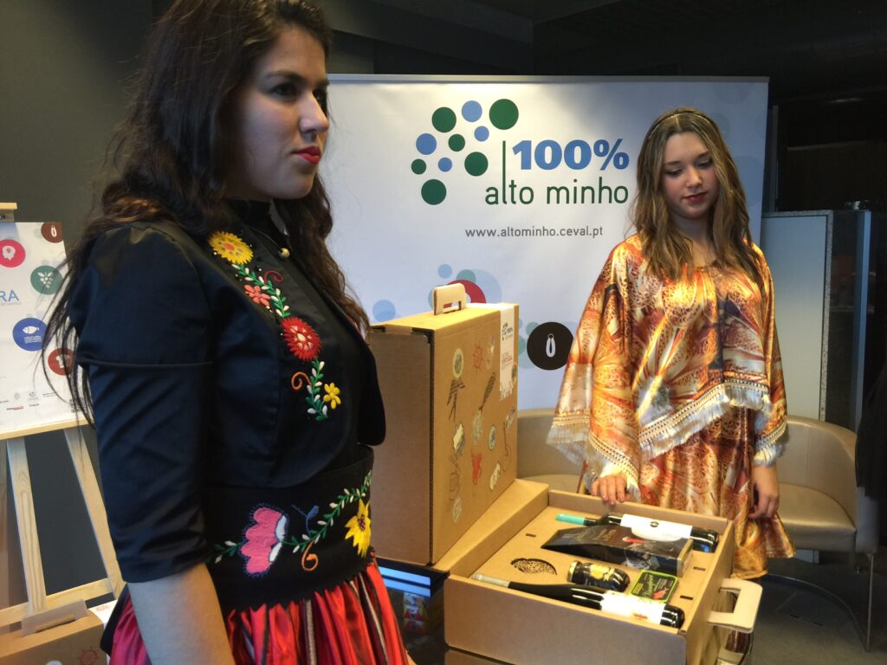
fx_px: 743
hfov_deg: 61.7
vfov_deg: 48.2
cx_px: 444
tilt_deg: -6.0
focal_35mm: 29
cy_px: 332
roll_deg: +0.4
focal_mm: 4.15
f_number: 2.2
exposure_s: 1/17
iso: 64
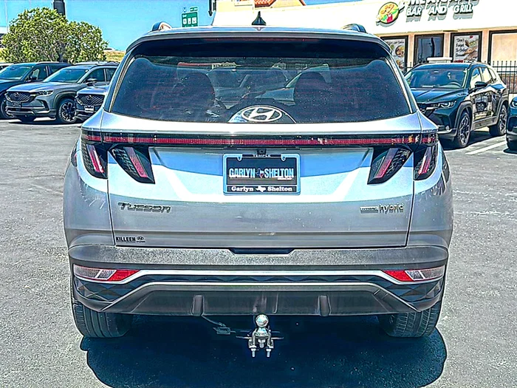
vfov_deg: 36.8
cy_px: 194
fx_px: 582
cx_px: 258
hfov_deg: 47.9
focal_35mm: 39
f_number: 1.78
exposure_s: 1/2309
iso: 80
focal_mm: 6.86
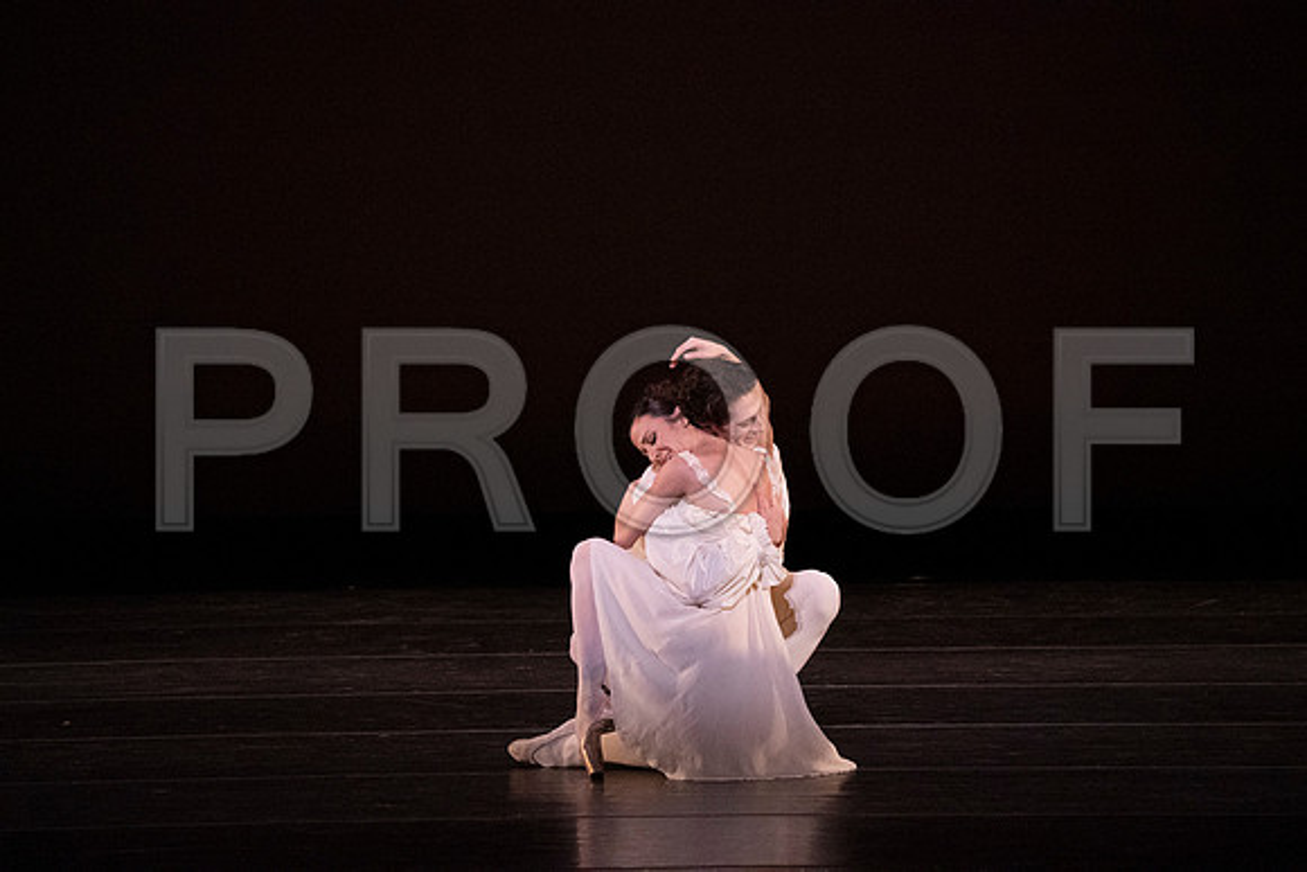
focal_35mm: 397
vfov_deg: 3.5
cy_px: 436
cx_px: 654
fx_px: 14416
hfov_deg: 5.2
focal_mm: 397
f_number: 7.1
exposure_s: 1/400
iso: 20000
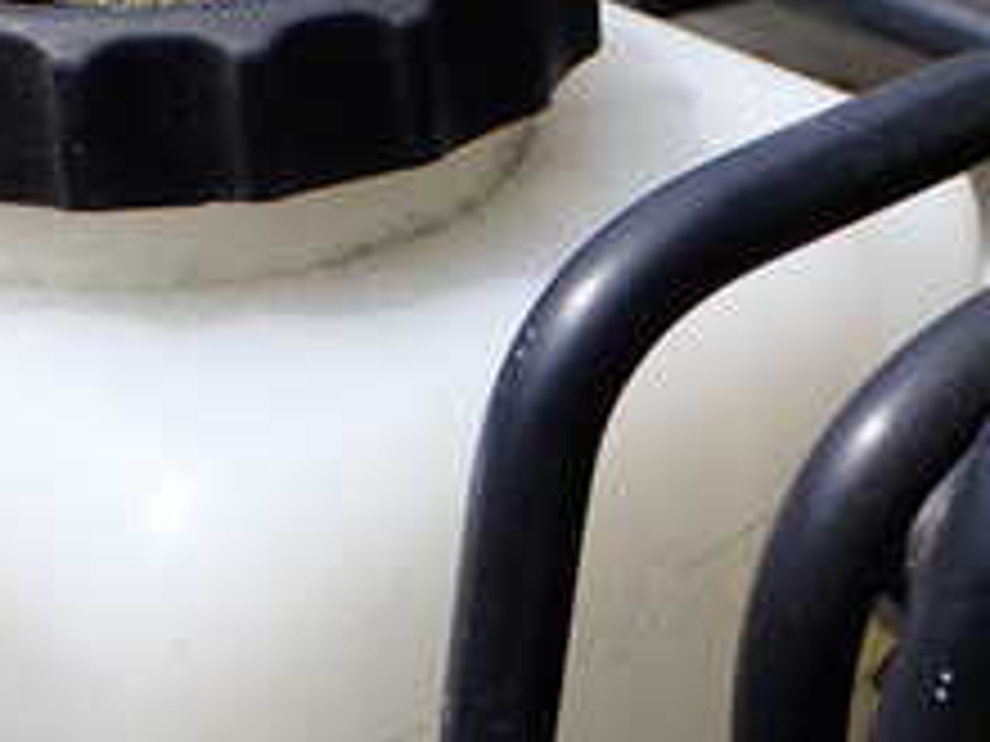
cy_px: 607
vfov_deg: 17.8
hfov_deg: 23.7
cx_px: 684
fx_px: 2345
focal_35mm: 82
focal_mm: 5.4
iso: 100
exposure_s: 1/160
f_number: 9
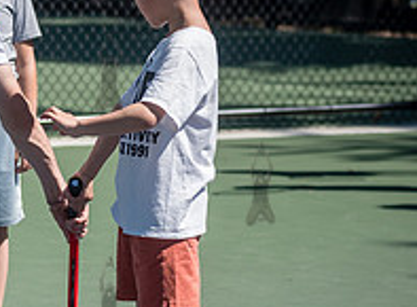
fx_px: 4655
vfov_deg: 3.8
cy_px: 177
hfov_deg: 5.1
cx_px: -61
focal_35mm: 389
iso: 200
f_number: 5
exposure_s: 1/1250
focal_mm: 112
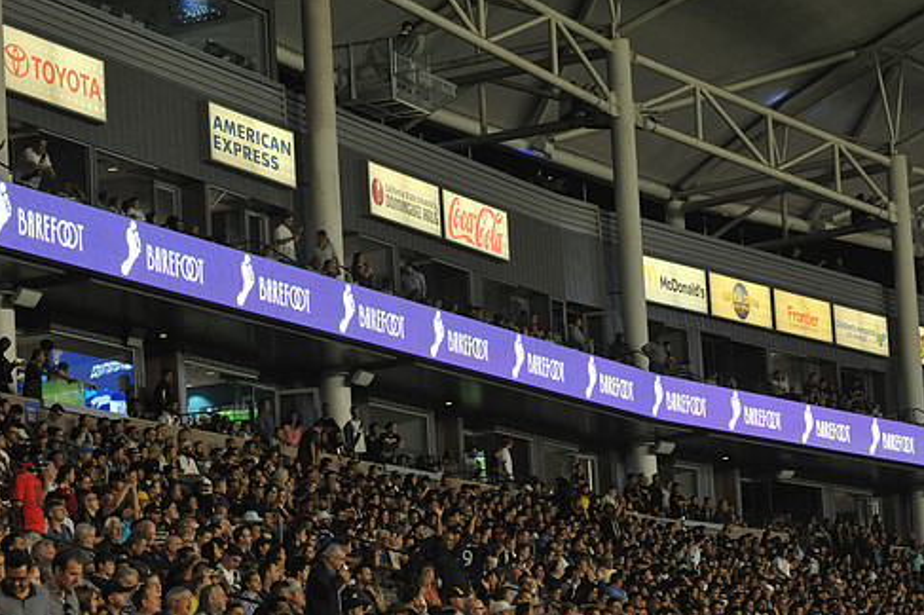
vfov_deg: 10.5
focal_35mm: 131
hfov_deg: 15.7
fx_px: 3360
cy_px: 359
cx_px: 476
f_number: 8
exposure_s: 1/250
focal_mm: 110
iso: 3200
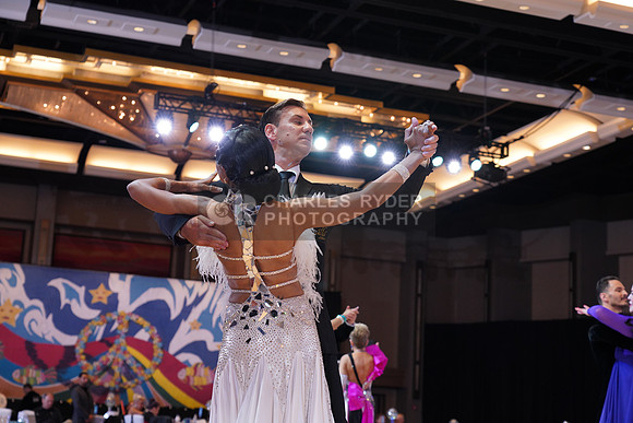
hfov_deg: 31.9
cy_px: 212
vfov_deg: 21.6
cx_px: 316
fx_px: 1108
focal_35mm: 63
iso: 1600
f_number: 5
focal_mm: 63
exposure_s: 1/160
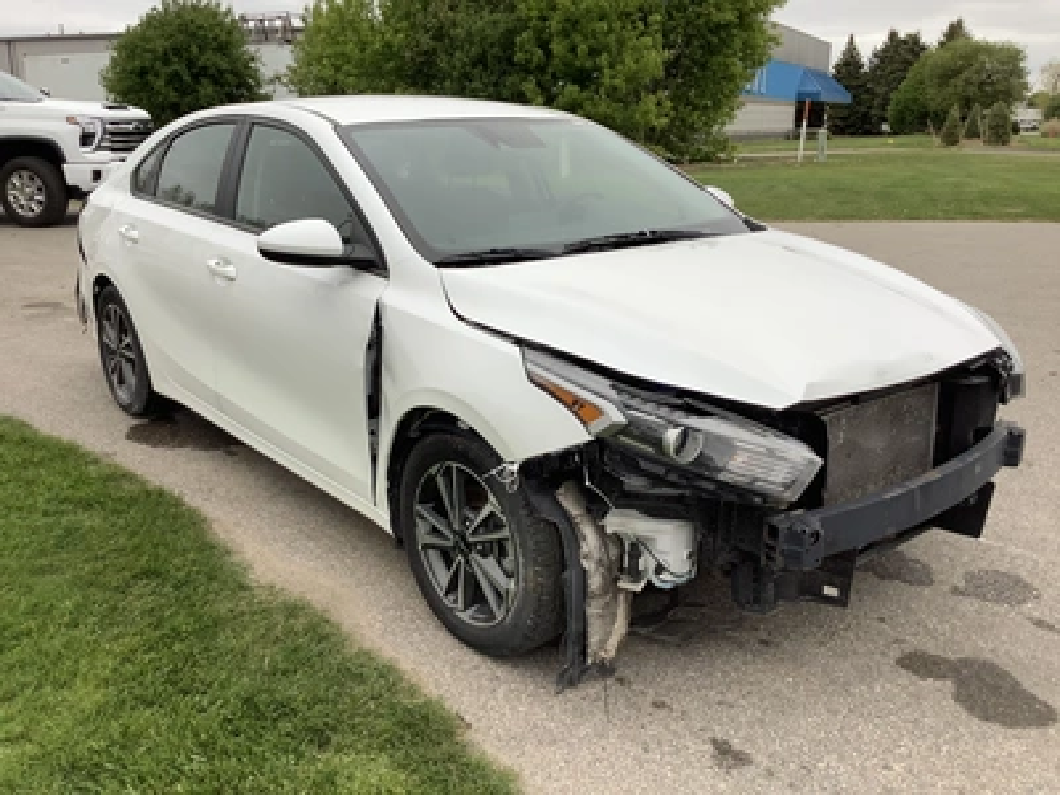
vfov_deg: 45.4
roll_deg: -2.1
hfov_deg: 58.4
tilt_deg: -16.4
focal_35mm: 31
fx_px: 949
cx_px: 530
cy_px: 398
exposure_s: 1/259
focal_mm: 3.3
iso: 25
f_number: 2.4
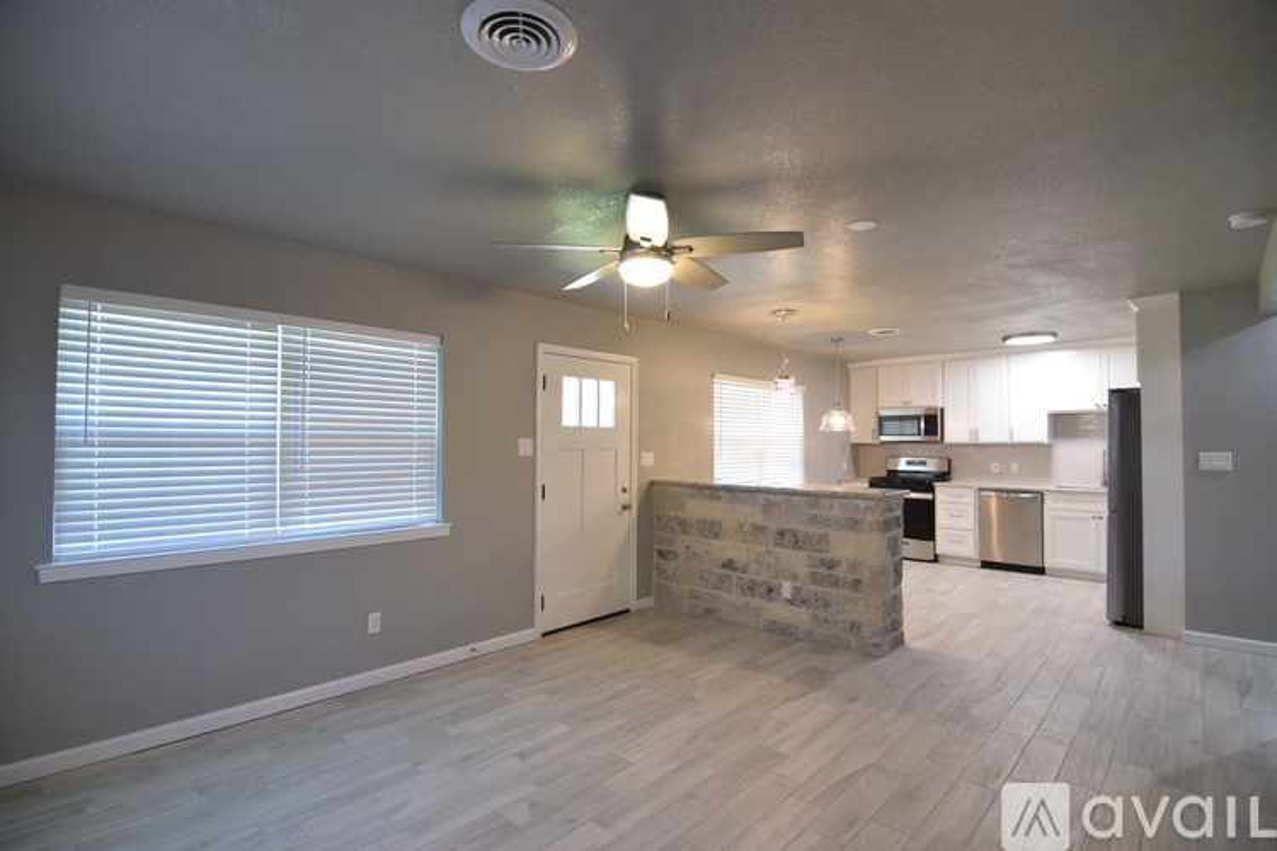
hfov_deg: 95.0
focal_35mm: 16
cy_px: 426
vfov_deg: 72.1
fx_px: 585
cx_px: 638
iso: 800
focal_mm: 11
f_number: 4
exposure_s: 1/50
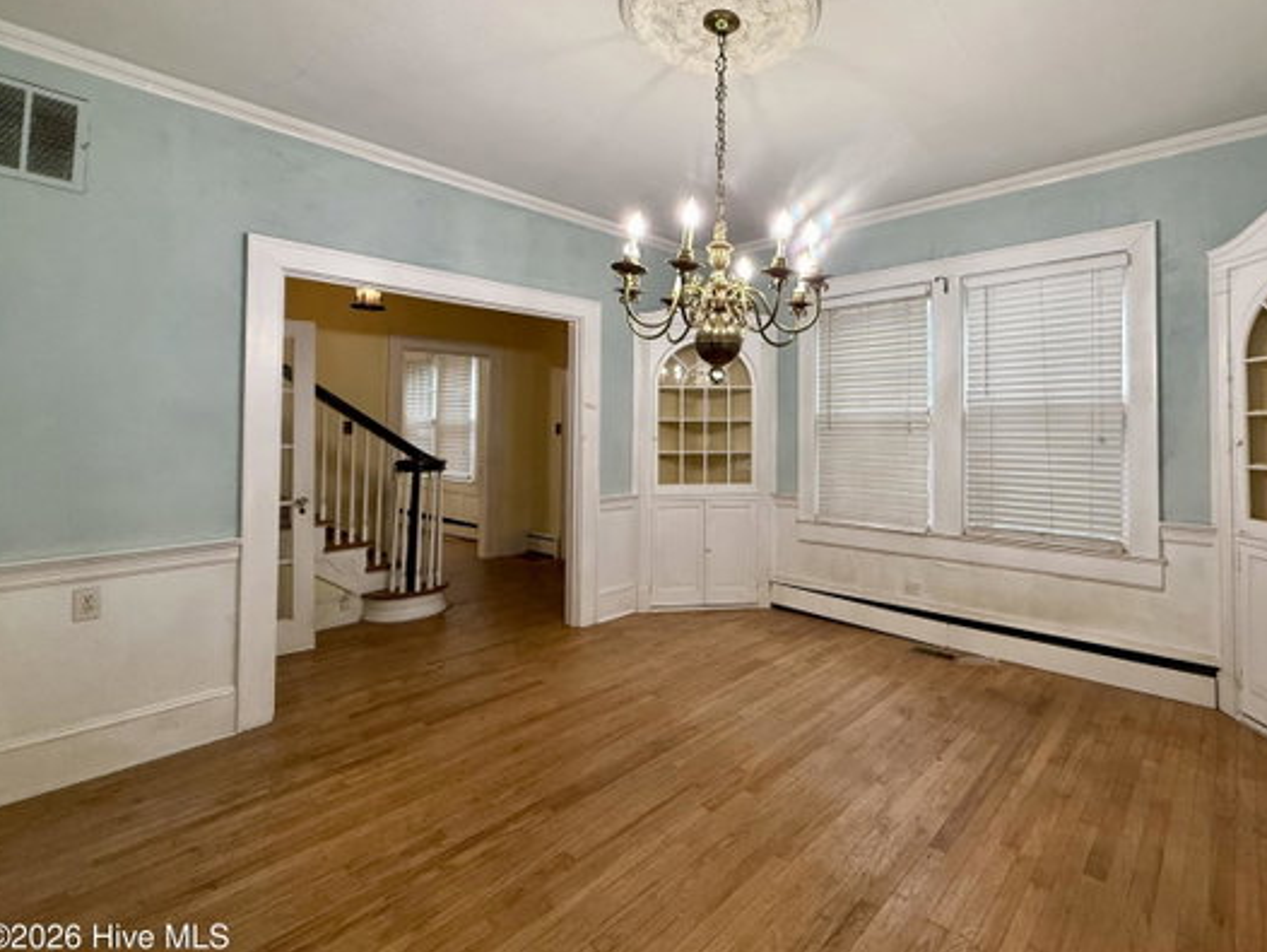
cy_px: 412
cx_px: 753
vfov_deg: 74.4
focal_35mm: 17
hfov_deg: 90.0
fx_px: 623
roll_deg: -0.7
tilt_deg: +2.4
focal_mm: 2.22
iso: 320
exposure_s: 1/120
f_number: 2.2
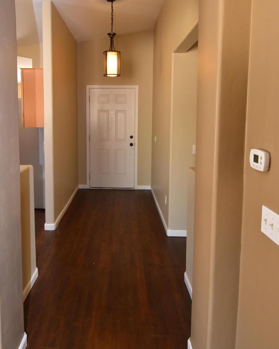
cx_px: 113
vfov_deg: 71.7
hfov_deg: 60.4
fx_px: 237
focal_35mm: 23
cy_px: 136
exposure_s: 1/80
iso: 800
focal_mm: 10
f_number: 4.5
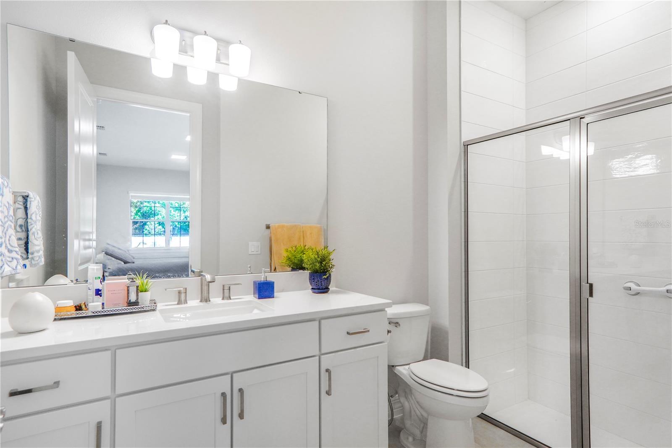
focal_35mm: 18
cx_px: 336
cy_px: 224
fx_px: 336
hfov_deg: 90.0
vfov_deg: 67.4
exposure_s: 1/80
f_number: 3.2
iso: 640
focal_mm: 12
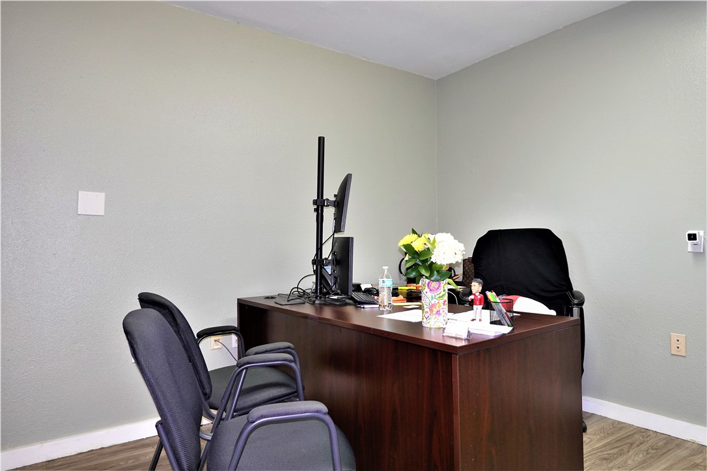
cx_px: 354
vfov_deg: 53.1
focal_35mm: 24
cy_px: 236
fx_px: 471
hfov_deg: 73.7
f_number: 2.8
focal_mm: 9
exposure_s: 1/30
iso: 500
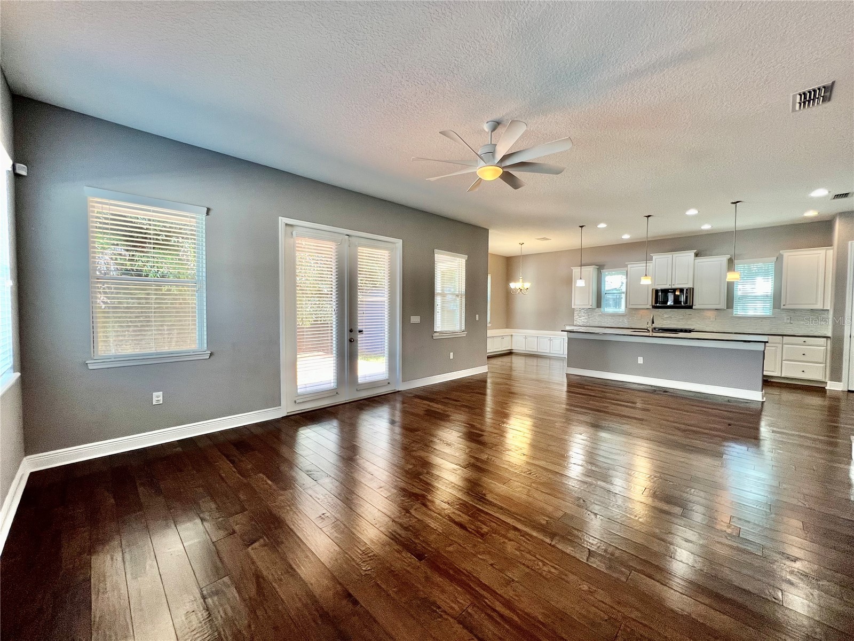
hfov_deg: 106.2
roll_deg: -0.1
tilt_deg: -2.1
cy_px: 320
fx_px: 321
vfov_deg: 89.9
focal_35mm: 13
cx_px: 427
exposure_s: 1/120
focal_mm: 1.57
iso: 125
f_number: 1.8
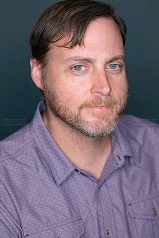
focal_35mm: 94
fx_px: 623
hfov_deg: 14.5
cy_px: 113
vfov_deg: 21.7
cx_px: 80
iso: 2000
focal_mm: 85
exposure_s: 1/400
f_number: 3.5
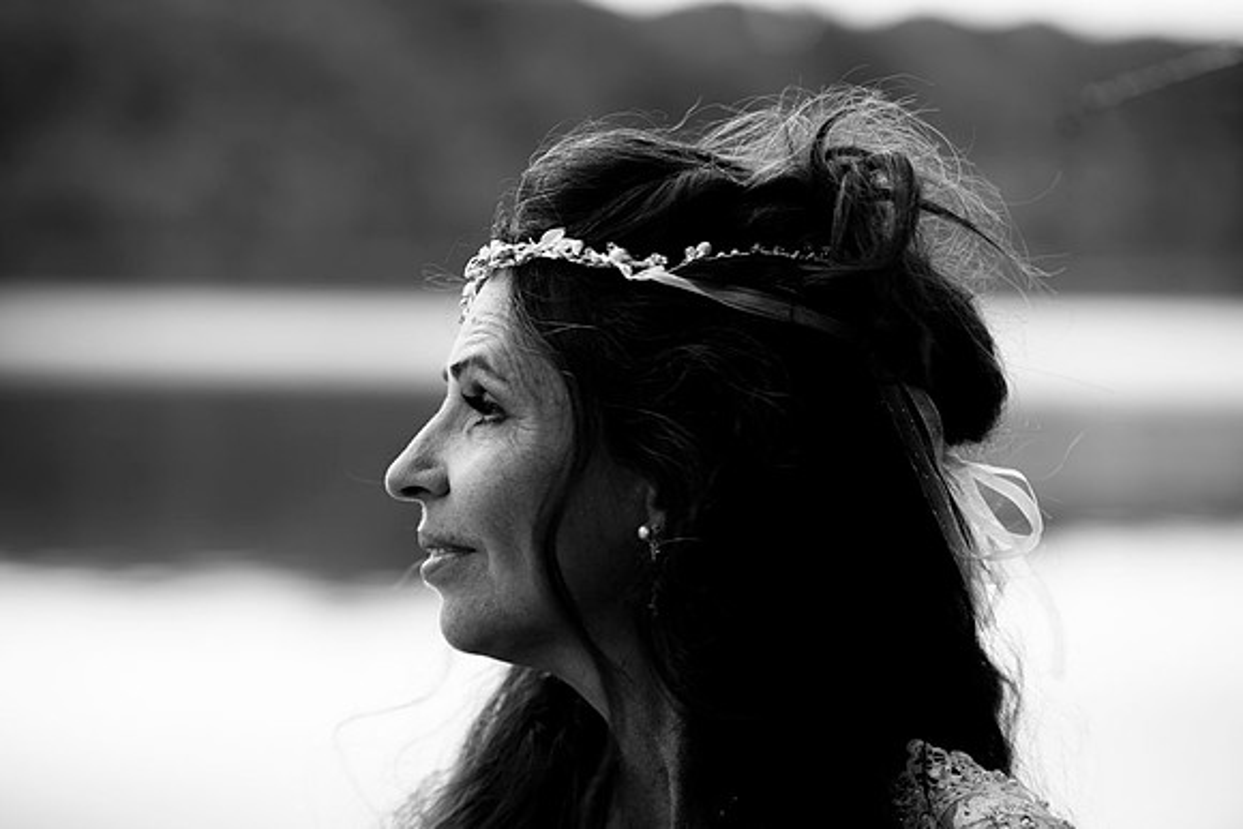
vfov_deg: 7.4
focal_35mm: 185
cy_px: 414
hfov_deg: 11.1
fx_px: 6389
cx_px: 622
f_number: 5
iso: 160
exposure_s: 1/200
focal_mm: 185
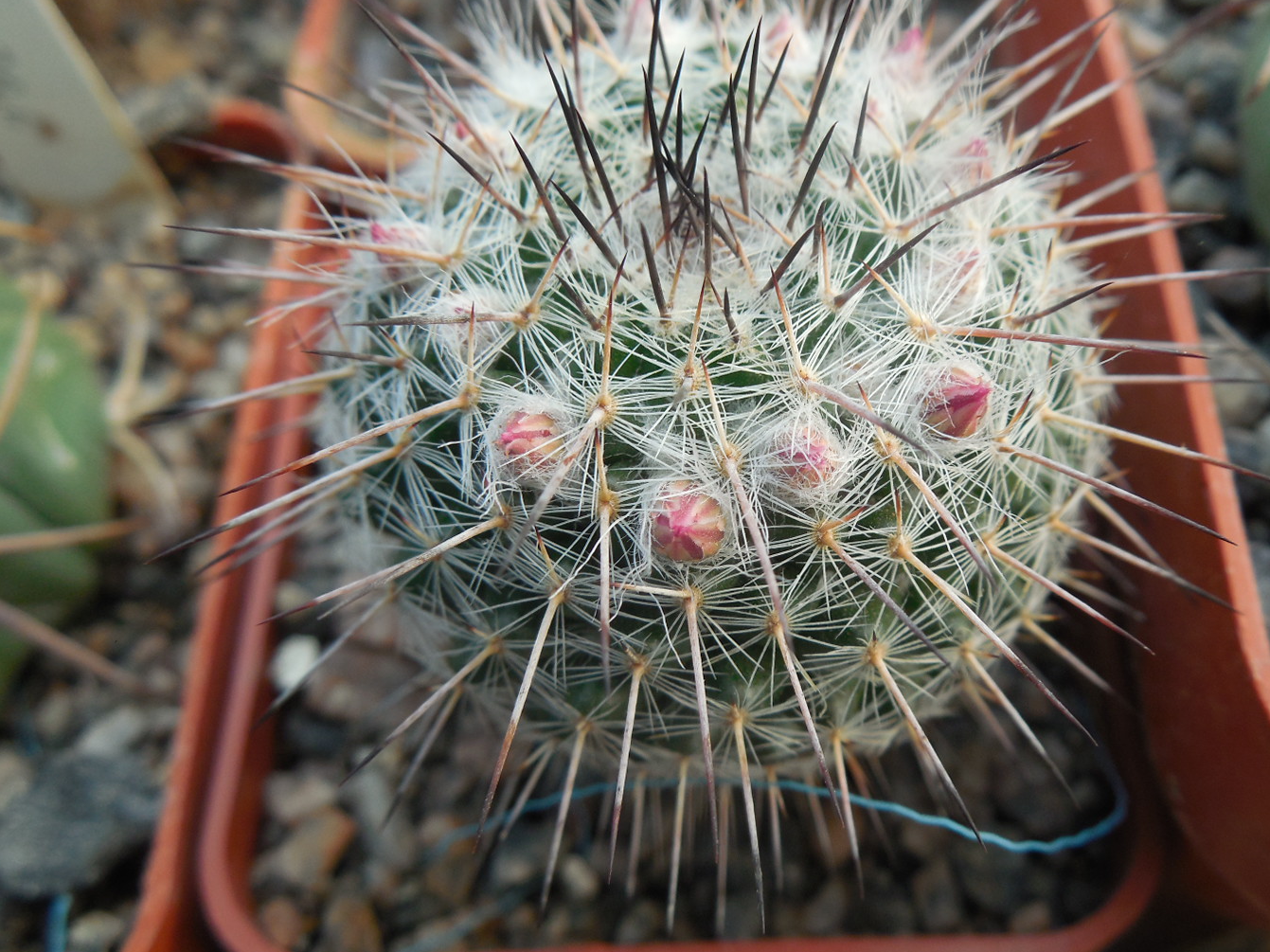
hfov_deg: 50.0
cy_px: 428
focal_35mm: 37
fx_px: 1357
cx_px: 726
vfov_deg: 38.6
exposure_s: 1/160
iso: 125
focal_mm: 5.6
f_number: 3.6
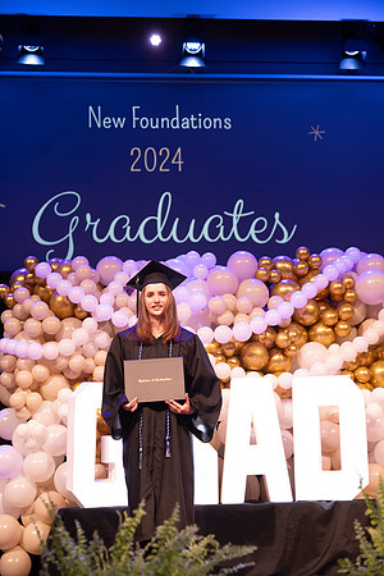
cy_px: 288
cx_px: 192
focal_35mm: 58
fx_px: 928
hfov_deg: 23.4
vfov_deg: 34.5
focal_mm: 58
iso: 1600
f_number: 4
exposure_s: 1/200
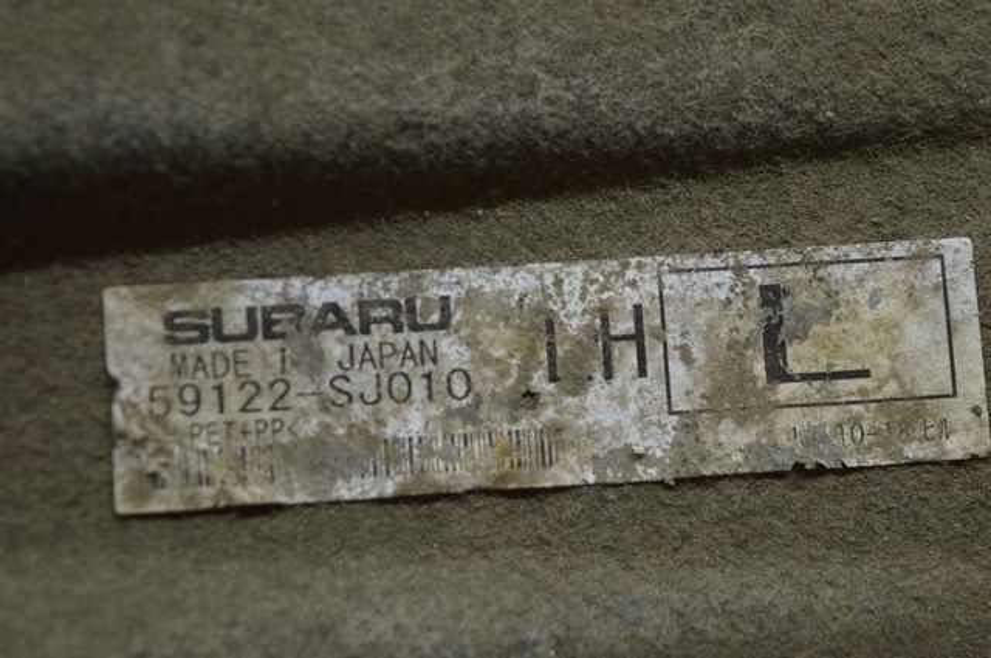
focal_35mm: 82
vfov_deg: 16.5
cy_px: 329
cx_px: 496
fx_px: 2268
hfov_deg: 24.6
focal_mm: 55
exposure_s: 1/40
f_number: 5.6
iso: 400
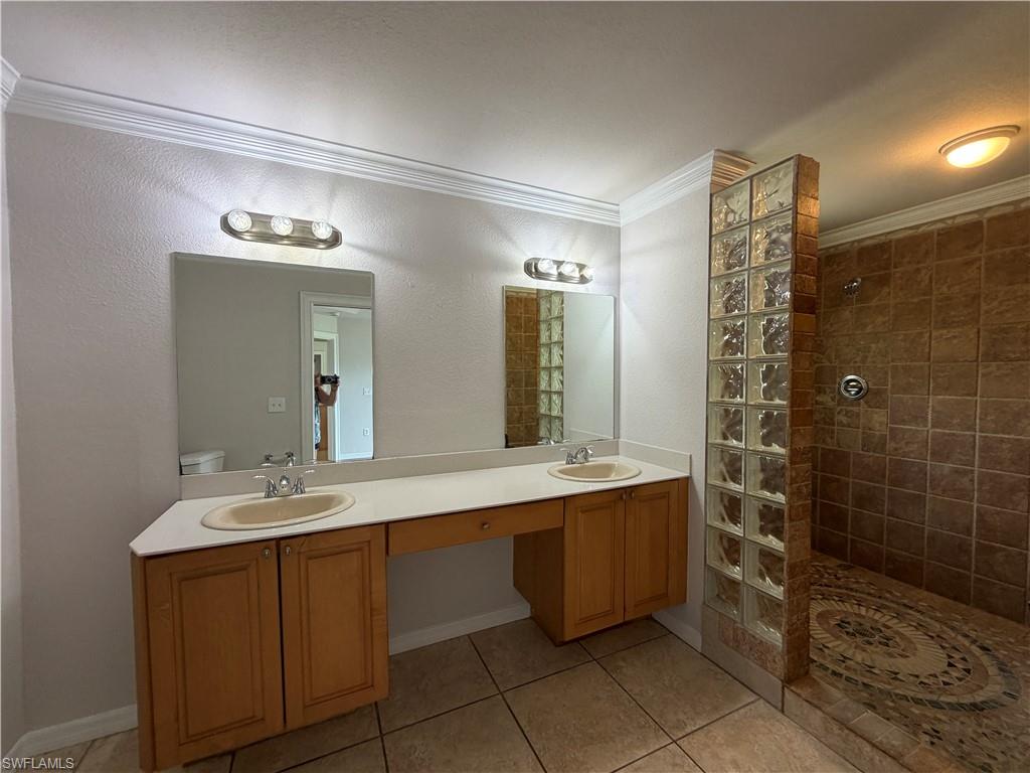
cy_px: 386
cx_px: 515
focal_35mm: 14
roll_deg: +0.0
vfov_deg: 85.7
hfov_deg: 102.1
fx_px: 417
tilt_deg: -1.5
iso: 160
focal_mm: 2.22
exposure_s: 1/120
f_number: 2.2
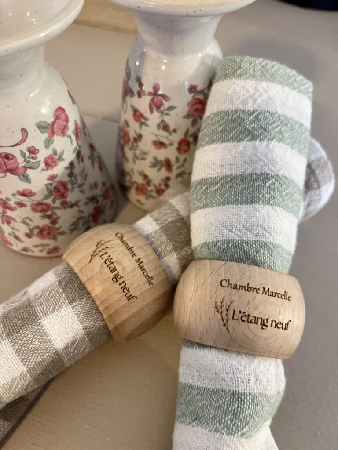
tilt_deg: -58.0
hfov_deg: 53.1
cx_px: 169
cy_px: 225
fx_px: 338
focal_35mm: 26
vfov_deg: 67.3
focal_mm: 5.1
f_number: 1.6
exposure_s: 1/50
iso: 400
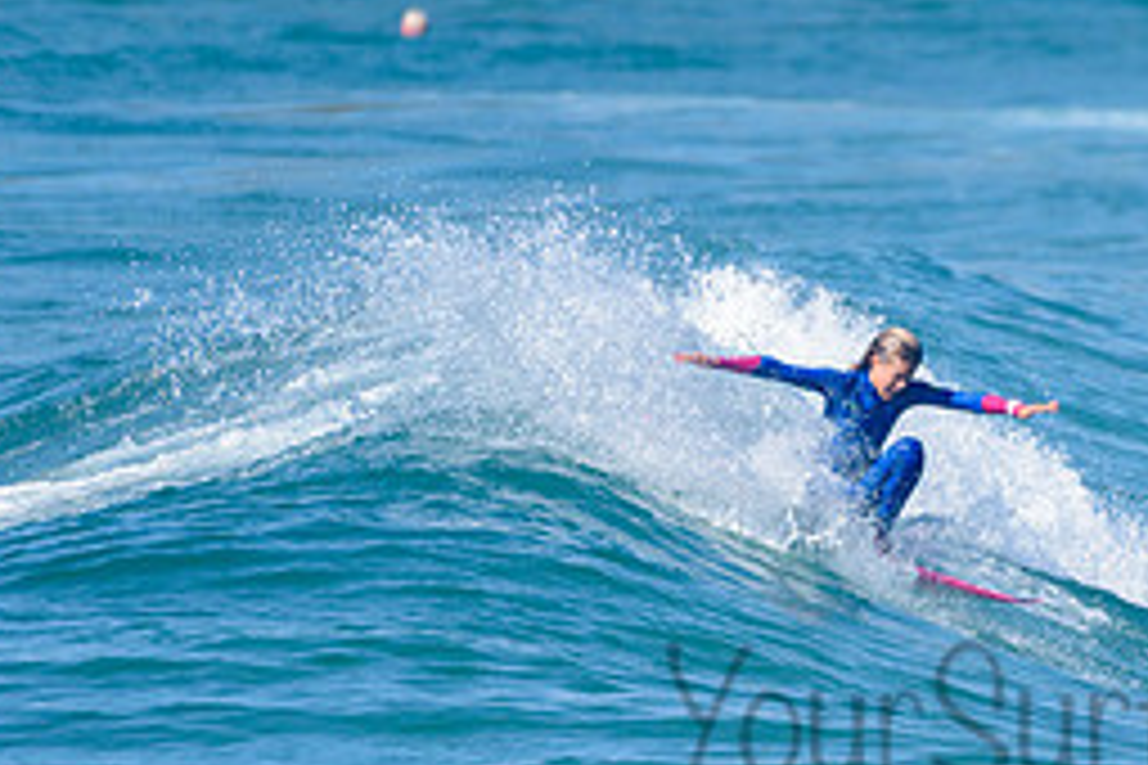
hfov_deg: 1.5
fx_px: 44450
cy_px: 531
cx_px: 978
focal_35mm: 1394
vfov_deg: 1.0
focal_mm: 500
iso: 220
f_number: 5.6
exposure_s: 1/2000
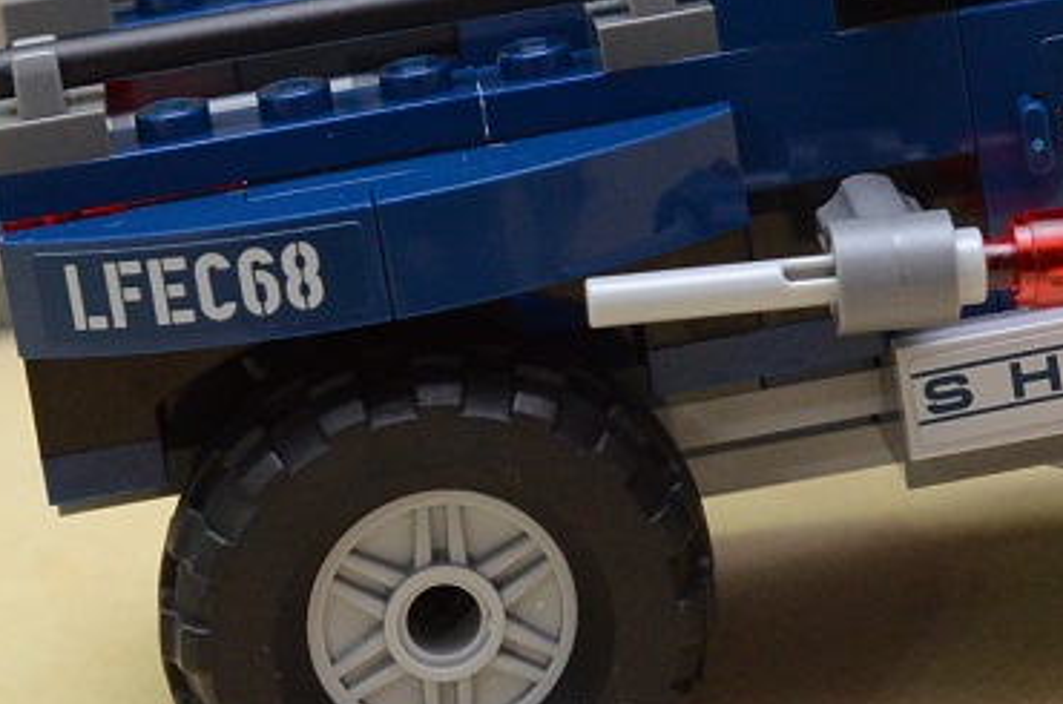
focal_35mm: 171
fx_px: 5038
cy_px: -116
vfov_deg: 7.9
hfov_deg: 11.9
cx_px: 1059
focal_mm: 38
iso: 1600
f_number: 5.6
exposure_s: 1/60
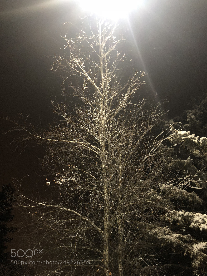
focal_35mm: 28
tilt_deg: +42.7
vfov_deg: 63.4
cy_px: 138
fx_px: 223
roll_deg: -14.4
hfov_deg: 49.7
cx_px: 104
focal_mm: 4
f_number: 1.8
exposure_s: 1/4
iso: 100
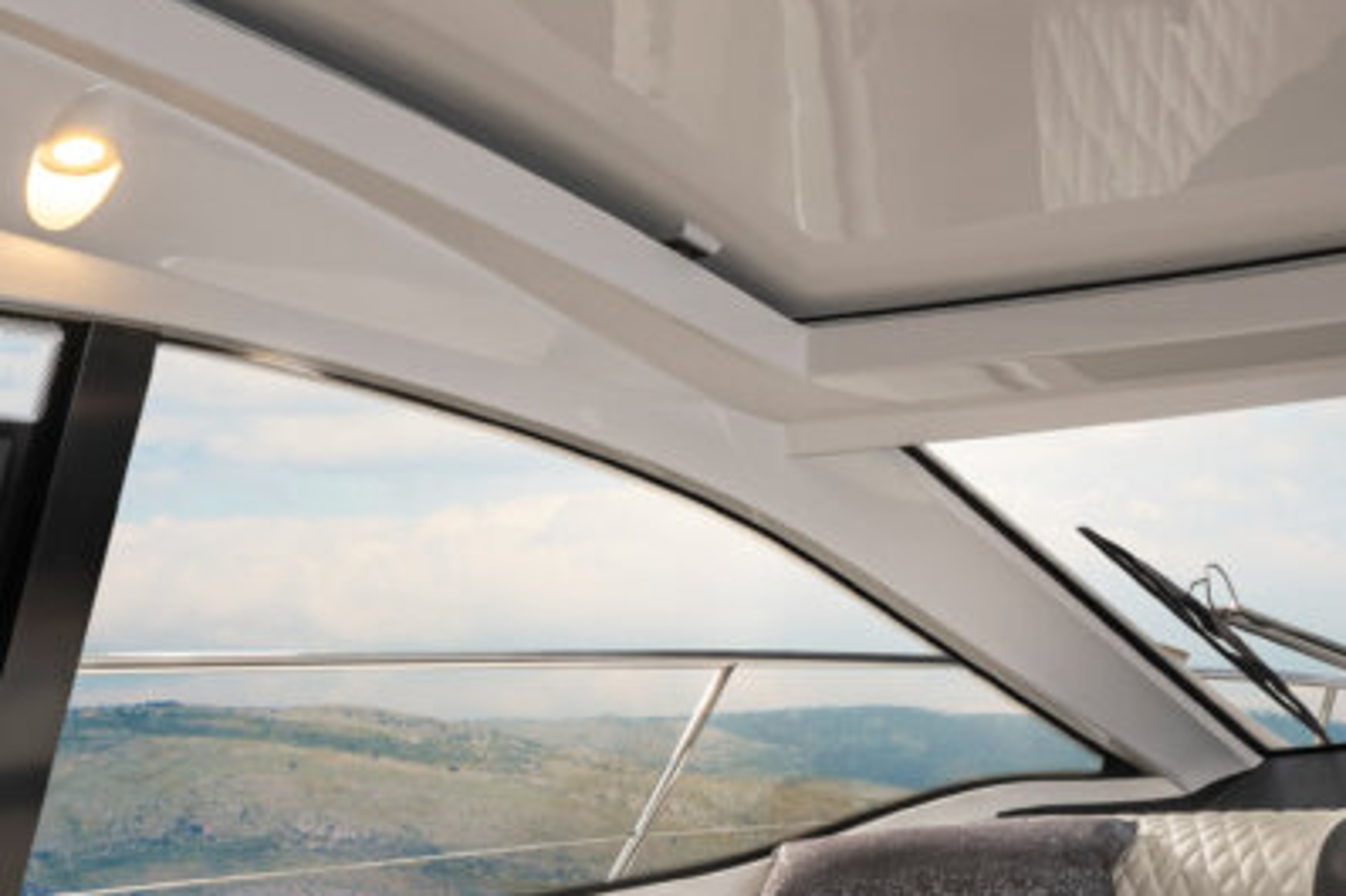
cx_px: 1224
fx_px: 2130
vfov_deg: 23.0
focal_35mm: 57
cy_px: 54
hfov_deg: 33.2
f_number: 16
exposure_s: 1/2.5
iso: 100
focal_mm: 14
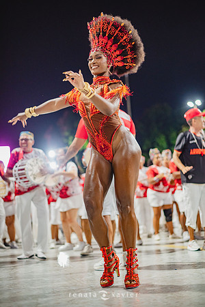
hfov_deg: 27.0
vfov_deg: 39.6
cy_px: 154
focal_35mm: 50
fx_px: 427
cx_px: 102
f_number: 1.8
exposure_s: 1/320
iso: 2000
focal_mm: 50
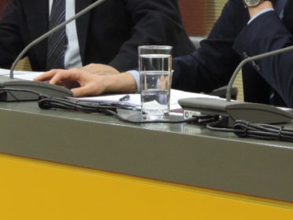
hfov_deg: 10.3
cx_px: 163
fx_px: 1626
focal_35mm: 192
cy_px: 6
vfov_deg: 7.7
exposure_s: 1/15
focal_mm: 12.4
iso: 400
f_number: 3.9
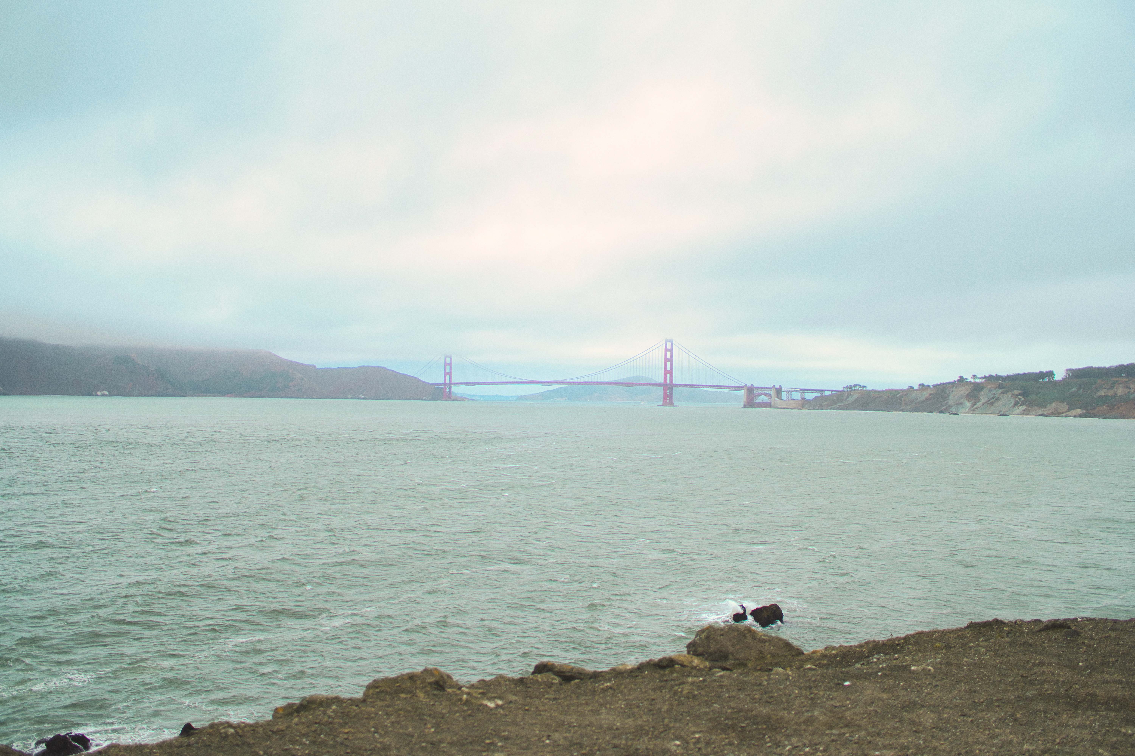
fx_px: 1135
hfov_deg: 53.1
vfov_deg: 36.9
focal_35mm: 36
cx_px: 568
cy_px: 378
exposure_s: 1/4000
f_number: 1.8
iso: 100
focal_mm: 24
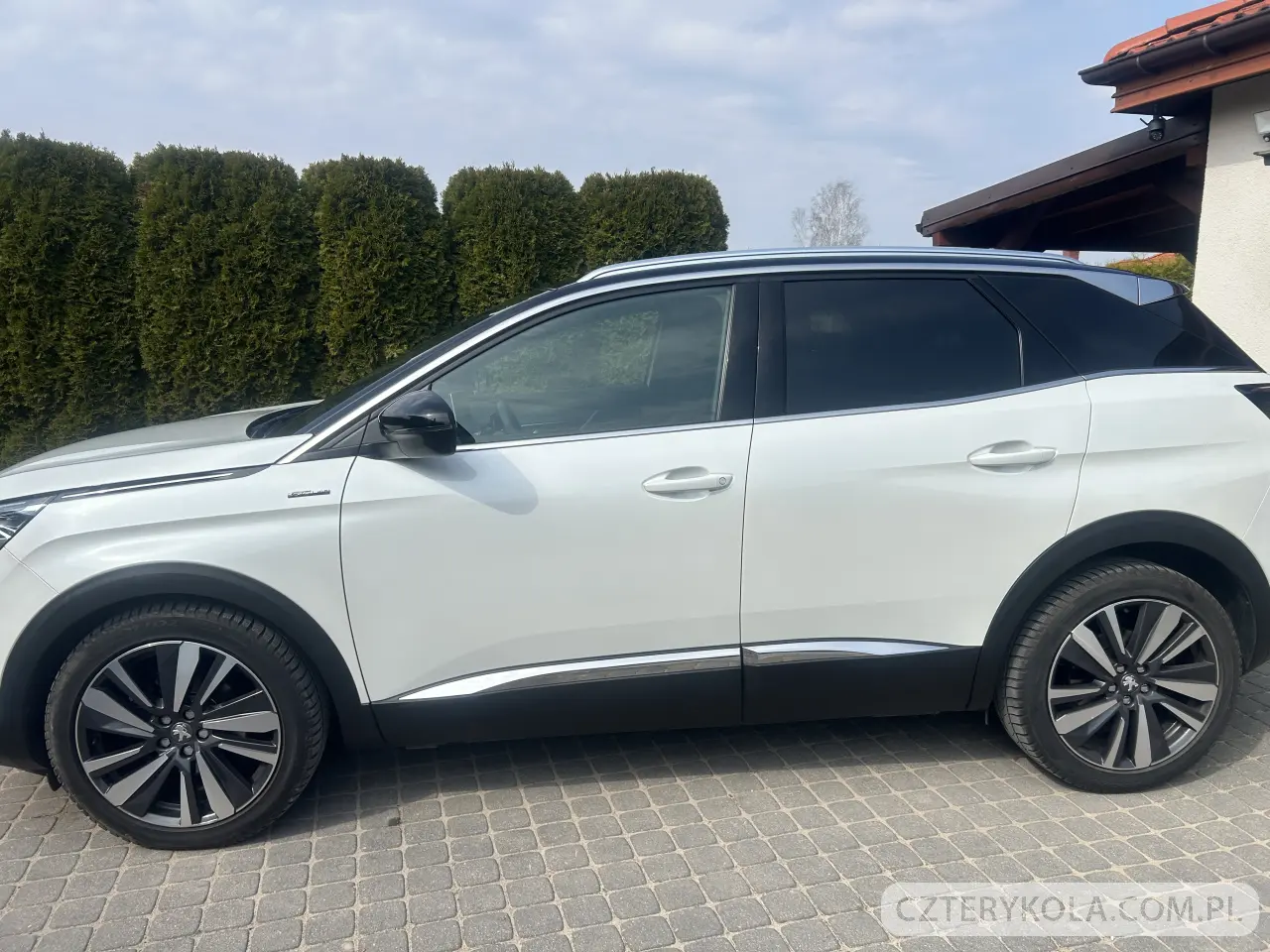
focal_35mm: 26
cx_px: 635
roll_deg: +0.8
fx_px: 954
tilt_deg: -10.3
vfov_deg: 53.1
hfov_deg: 67.3
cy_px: 476
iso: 50
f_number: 1.5
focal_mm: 5.7
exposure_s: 1/4444
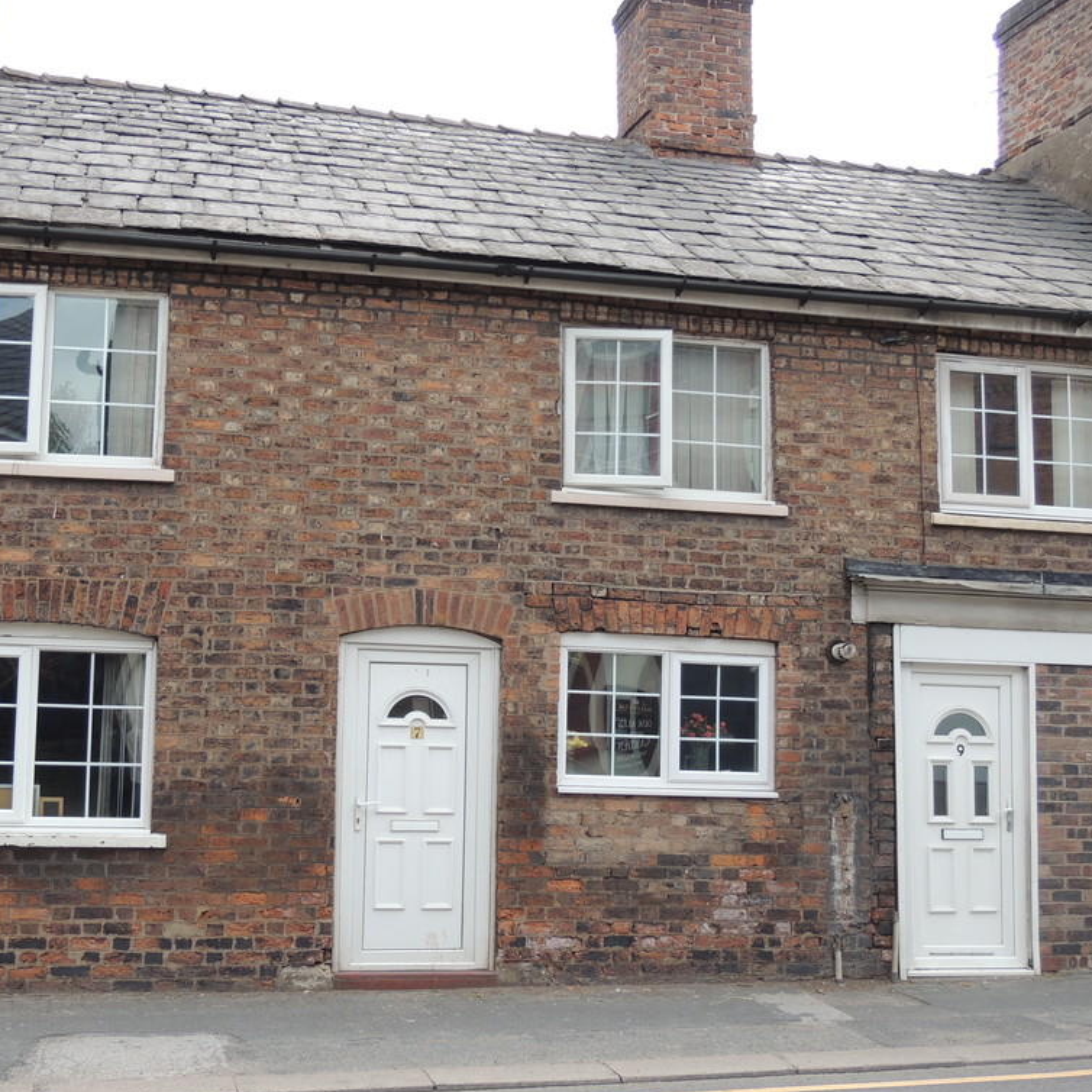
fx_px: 1499
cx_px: 429
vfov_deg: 40.0
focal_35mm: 42
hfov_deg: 39.8
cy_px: 553
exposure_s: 1/250
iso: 100
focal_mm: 6.2
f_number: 3.3
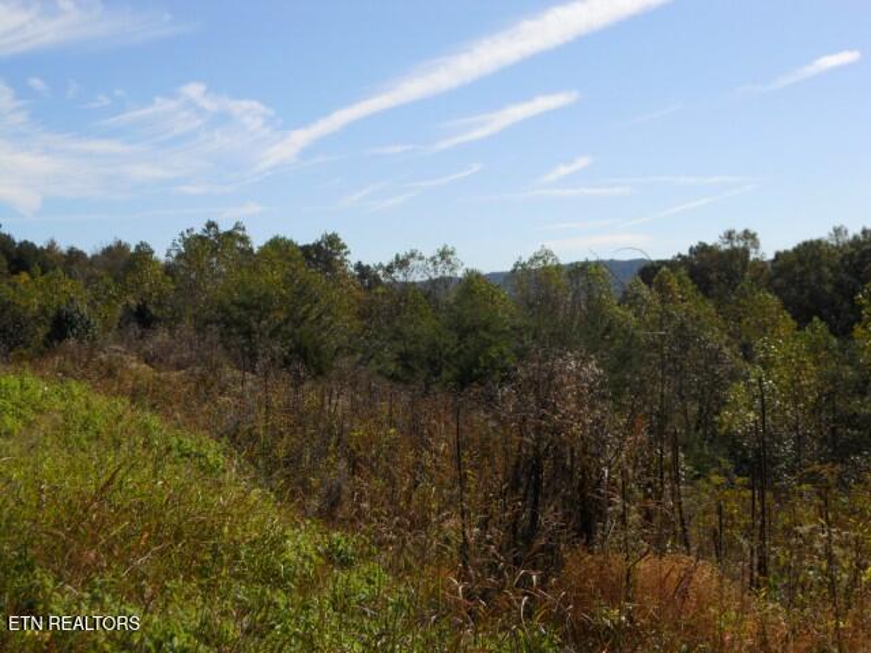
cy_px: 326
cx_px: 436
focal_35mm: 41
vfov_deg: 35.1
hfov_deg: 45.8
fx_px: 1032
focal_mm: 7.3
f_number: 6.4
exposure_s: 1/320
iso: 80
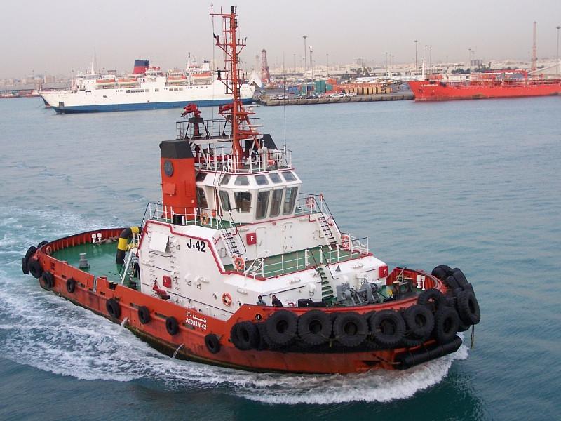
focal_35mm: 51
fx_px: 827
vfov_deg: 28.6
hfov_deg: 37.5
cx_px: 280
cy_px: 210
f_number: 3
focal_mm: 8.5
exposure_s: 1/200
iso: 140
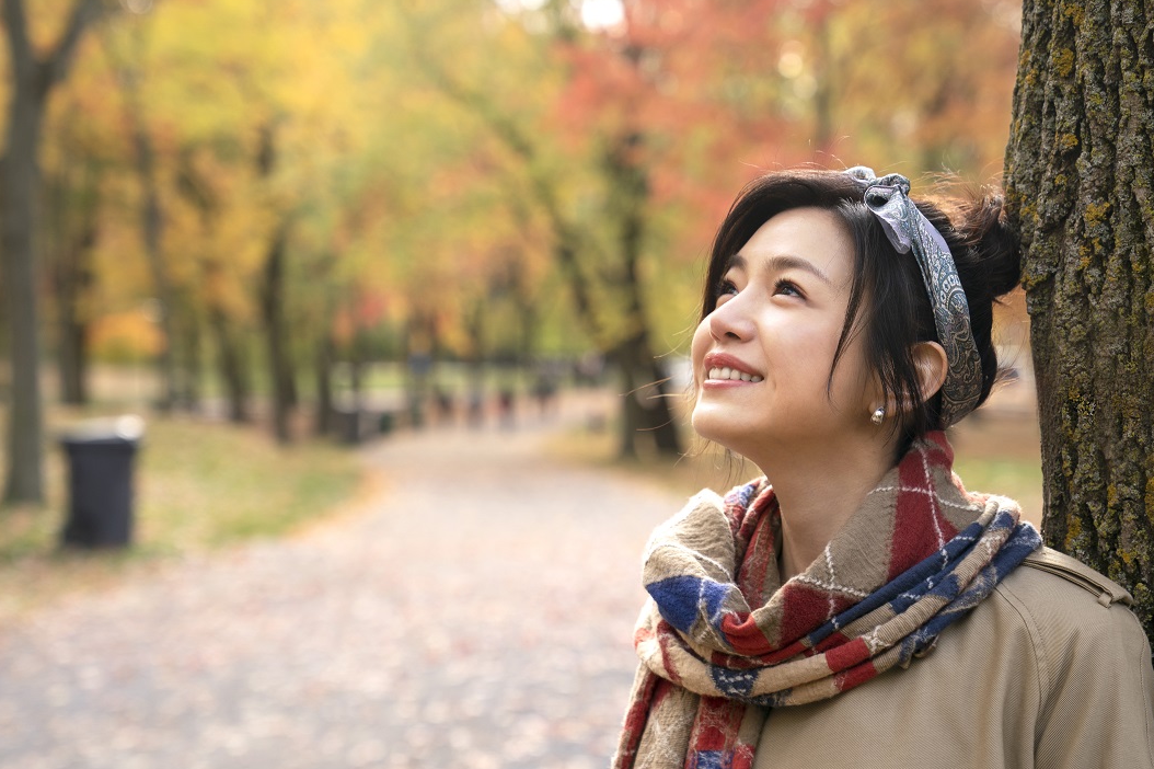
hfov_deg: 23.9
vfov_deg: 16.1
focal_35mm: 85
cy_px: 403
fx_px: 2724
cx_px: 618
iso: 160
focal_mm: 70
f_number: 4
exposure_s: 1/160
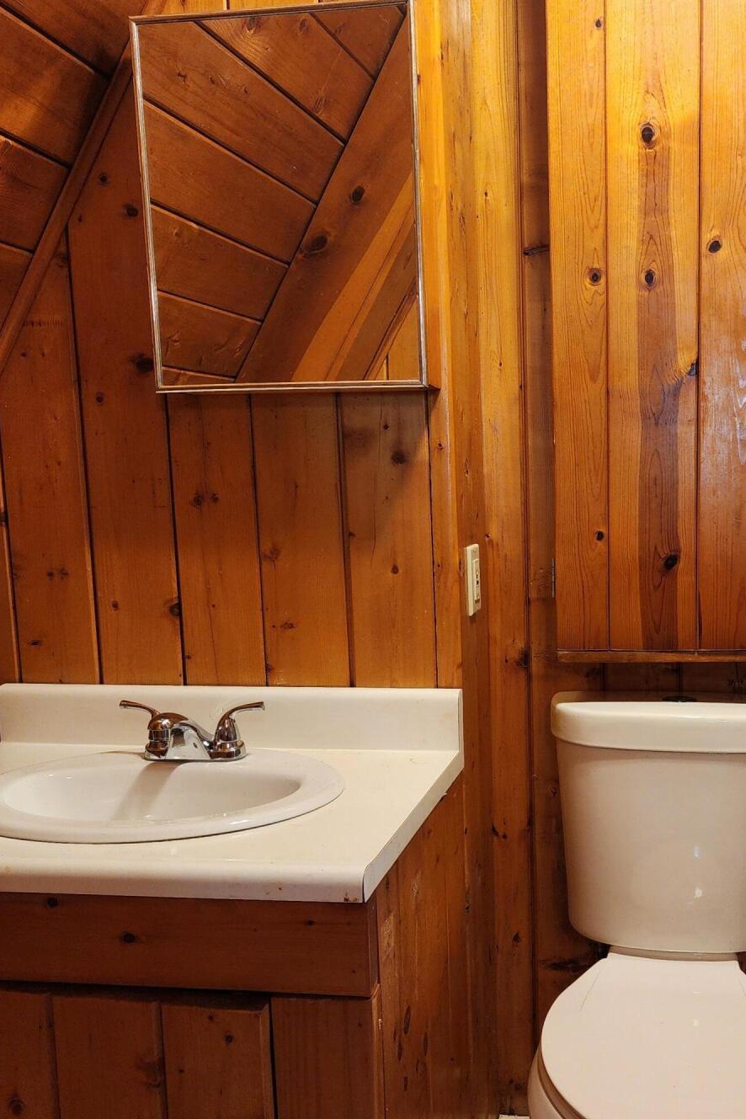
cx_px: 557
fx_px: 1119
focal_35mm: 36
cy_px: 647
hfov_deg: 36.0
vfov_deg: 52.9
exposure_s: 1/60
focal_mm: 6.4
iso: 250
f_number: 1.8
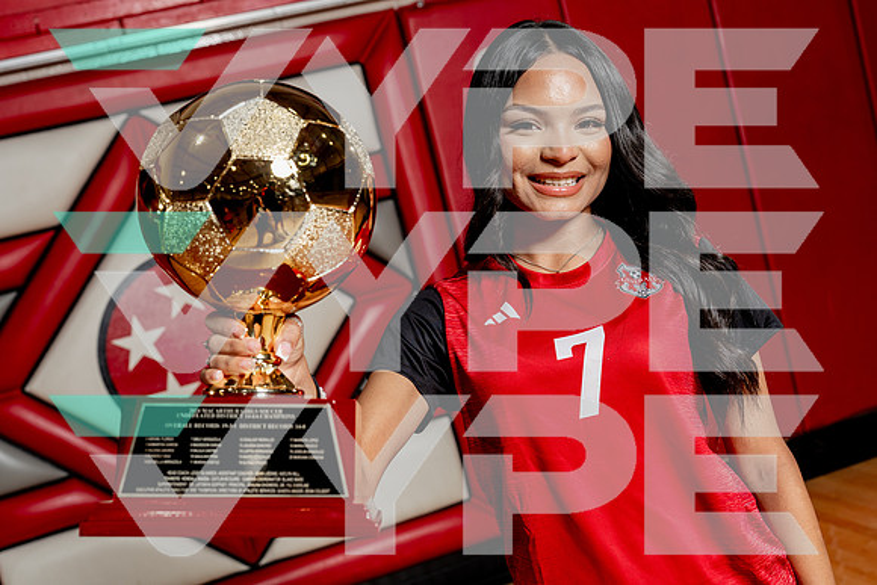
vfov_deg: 28.2
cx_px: 438
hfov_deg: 41.2
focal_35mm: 48
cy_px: 292
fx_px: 1166
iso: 640
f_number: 5.6
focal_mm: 47
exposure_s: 1/250
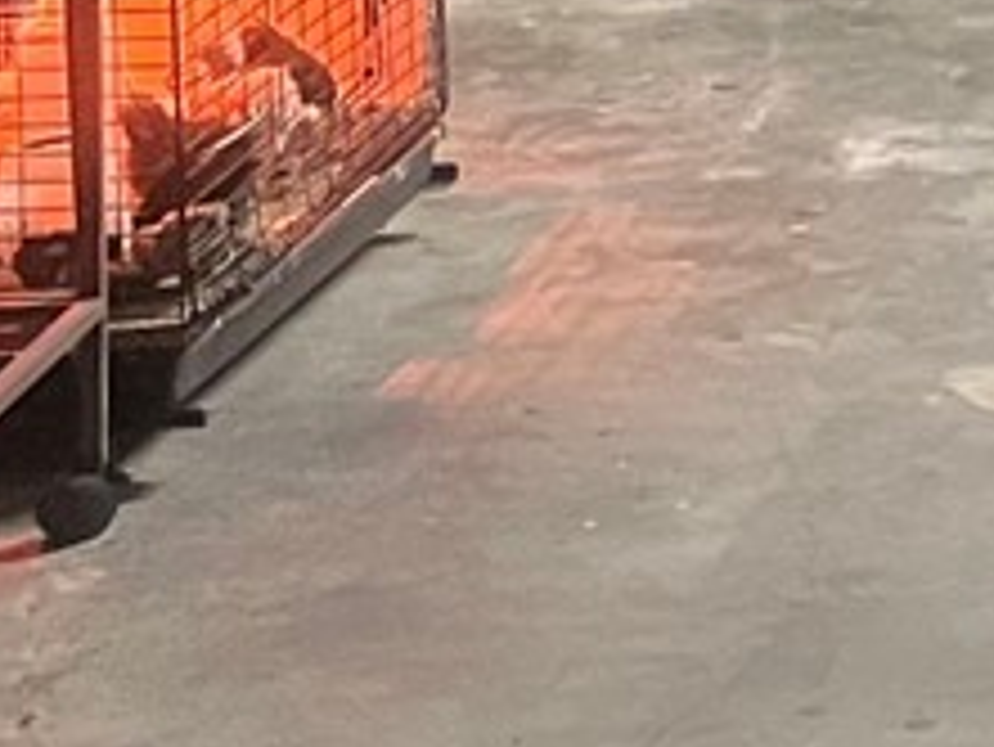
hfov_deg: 9.1
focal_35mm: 188
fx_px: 5401
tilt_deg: -3.9
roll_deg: -1.0
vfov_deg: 7.6
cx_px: 2613
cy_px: -756
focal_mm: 5.1
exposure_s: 1/60
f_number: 1.6
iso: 500
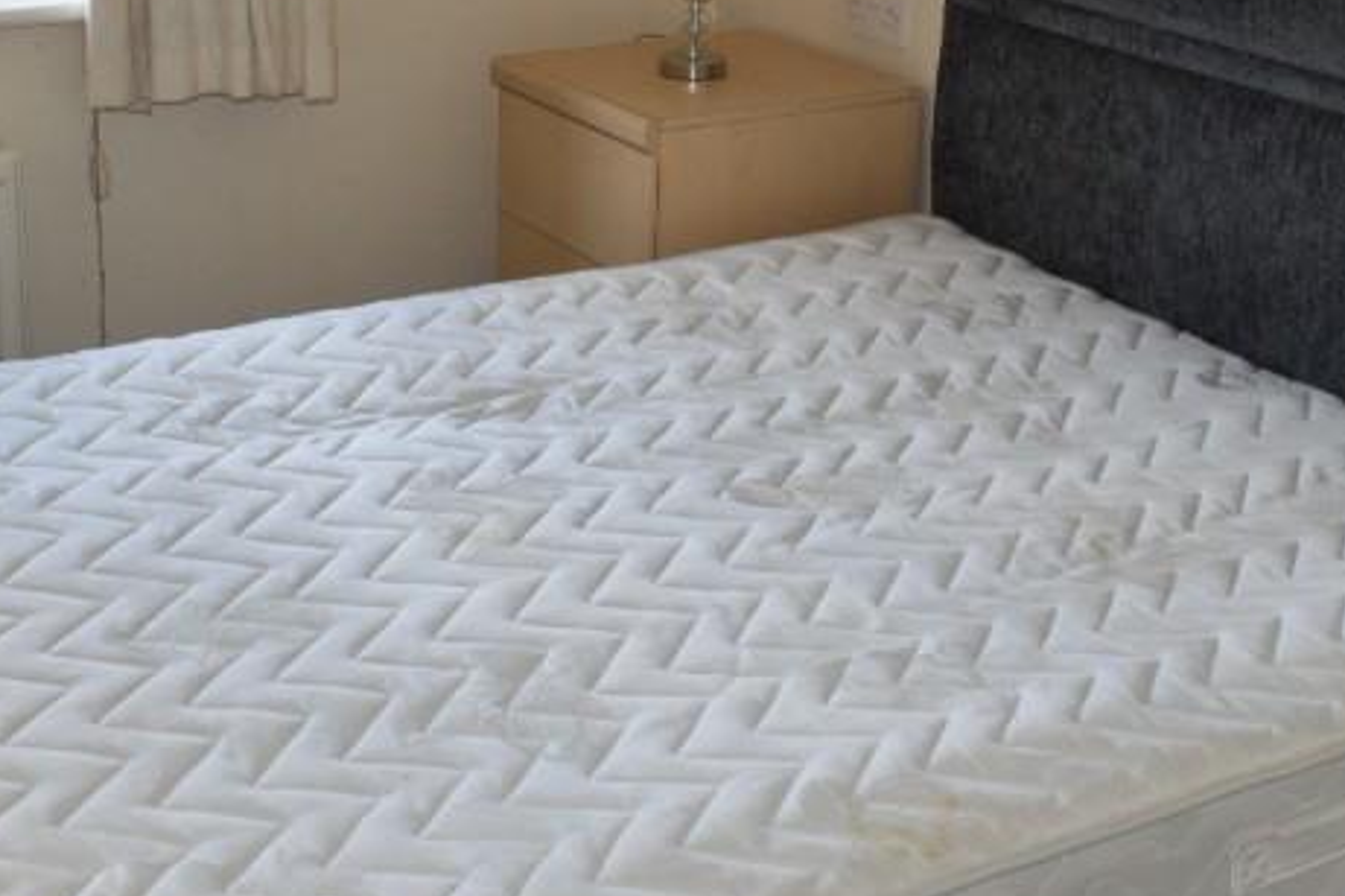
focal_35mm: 60
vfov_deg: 22.4
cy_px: 250
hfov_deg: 33.4
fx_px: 2241
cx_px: 689
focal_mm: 18
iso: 560
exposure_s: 1/125
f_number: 5.6
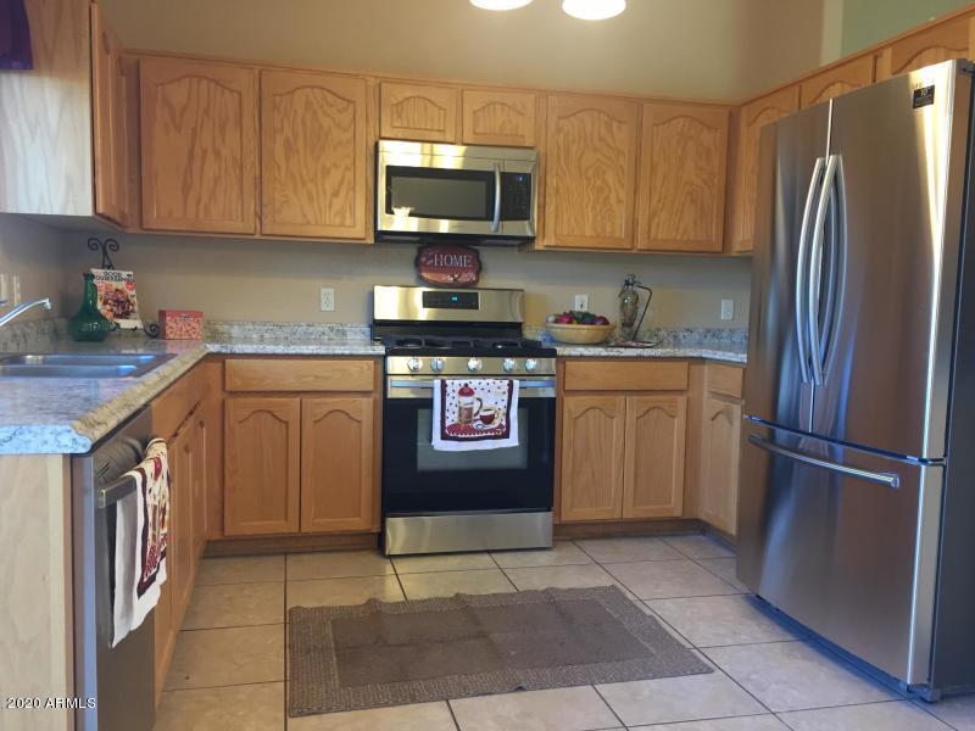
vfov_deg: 48.2
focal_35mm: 29
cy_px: 366
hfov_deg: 61.7
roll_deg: -1.4
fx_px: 817
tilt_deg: -6.4
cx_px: 488
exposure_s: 1/30
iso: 100
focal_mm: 4.15
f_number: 2.2
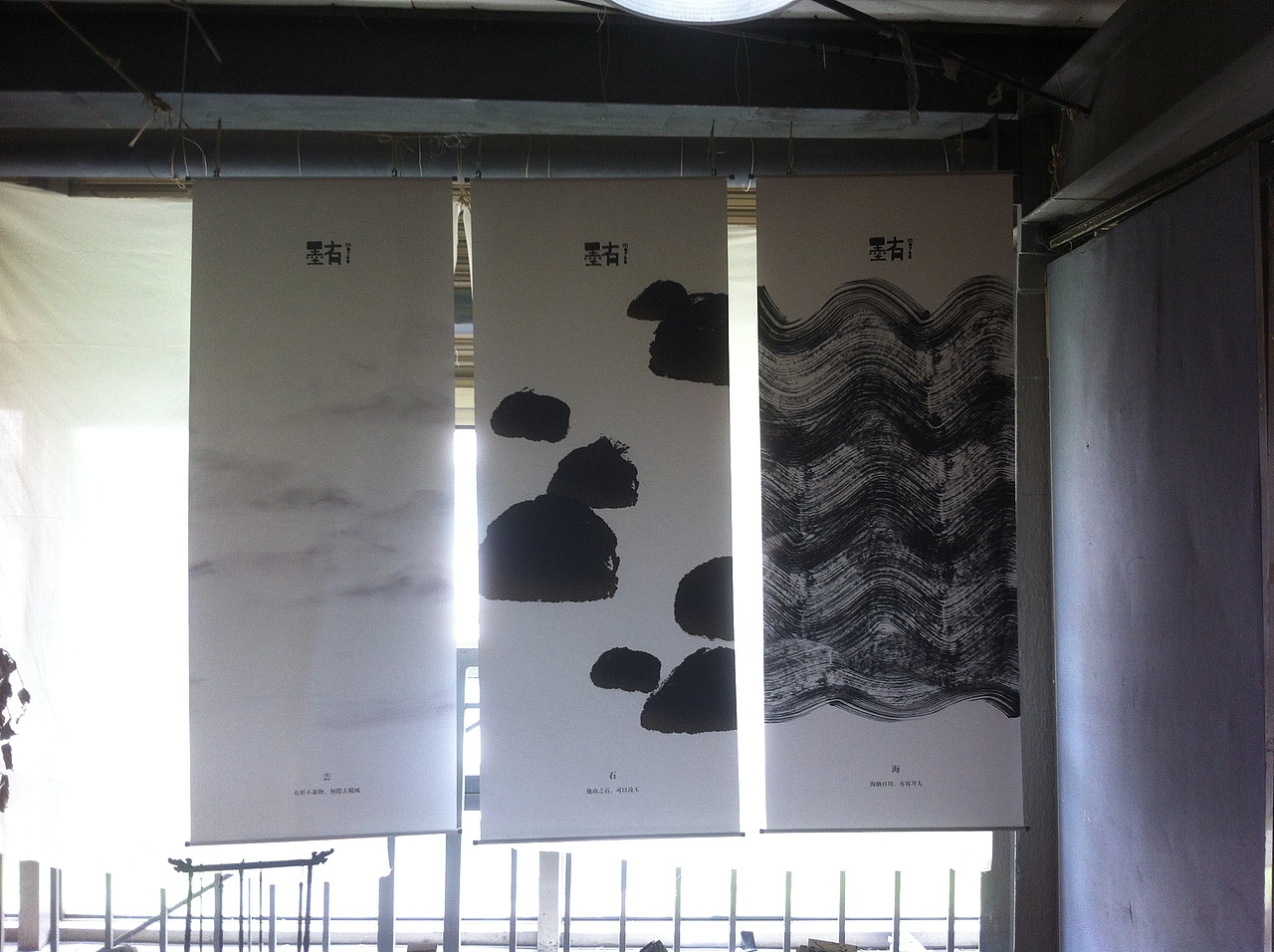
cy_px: 476
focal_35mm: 35
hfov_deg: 52.7
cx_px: 637
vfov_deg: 40.6
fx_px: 1286
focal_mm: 3.85
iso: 80
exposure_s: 1/33
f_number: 2.8
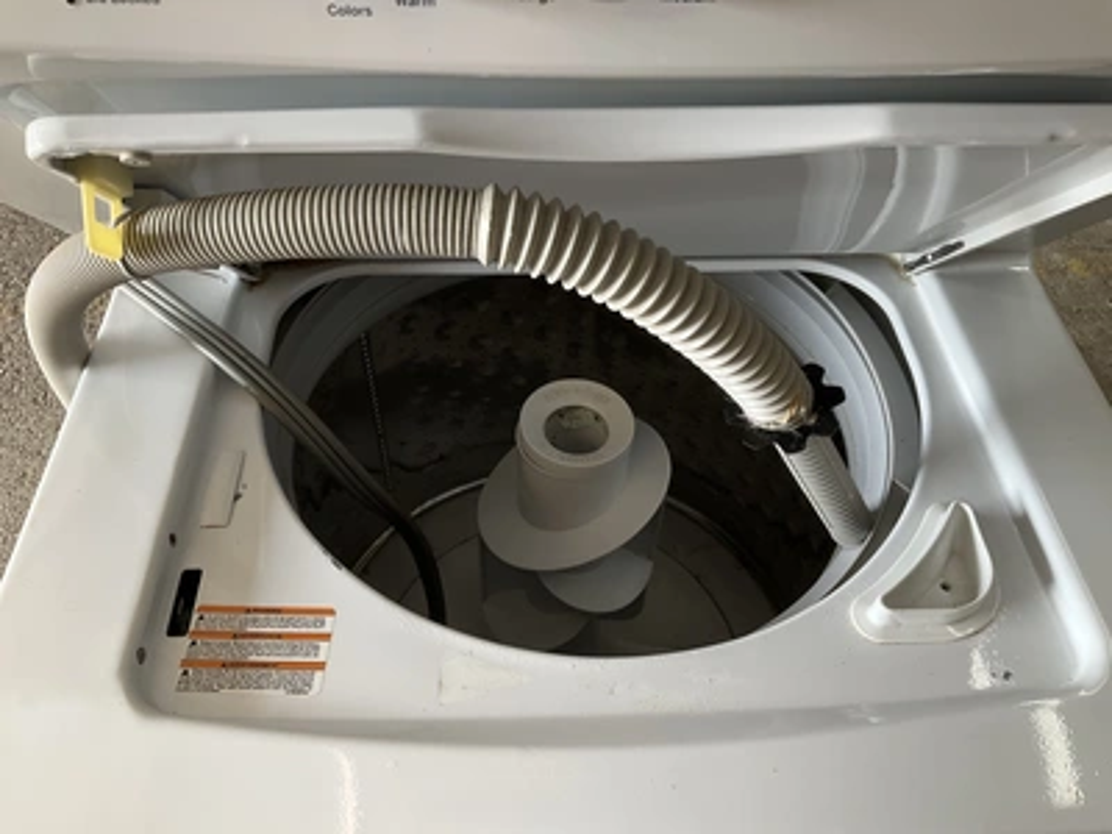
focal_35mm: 29
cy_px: 417
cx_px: 556
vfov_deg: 48.2
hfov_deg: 61.7
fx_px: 932
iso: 50
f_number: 1.8
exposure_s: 1/120
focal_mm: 3
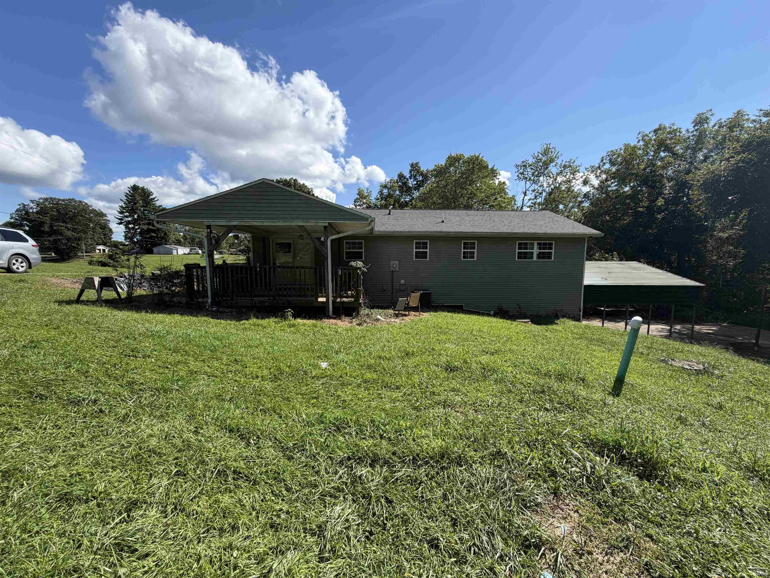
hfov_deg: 102.1
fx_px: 311
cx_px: 385
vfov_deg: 85.7
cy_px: 289
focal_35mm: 14
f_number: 2.2
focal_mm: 2.22
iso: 25
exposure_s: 1/770
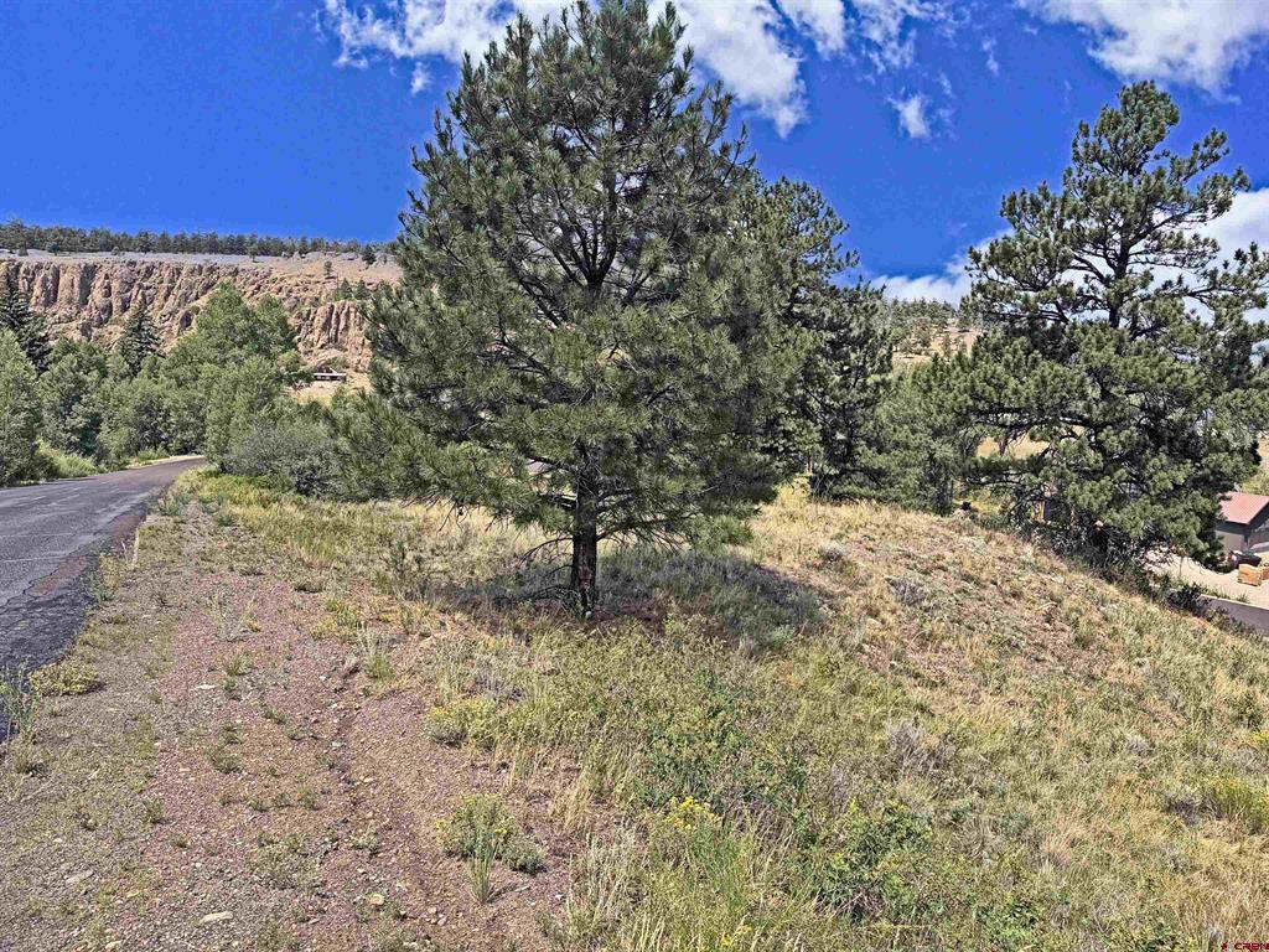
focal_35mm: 24
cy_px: 476
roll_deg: -0.8
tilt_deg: -8.2
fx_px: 880
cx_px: 634
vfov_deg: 56.8
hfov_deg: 71.6
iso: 80
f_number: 1.78
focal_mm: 6.76
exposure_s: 1/2525
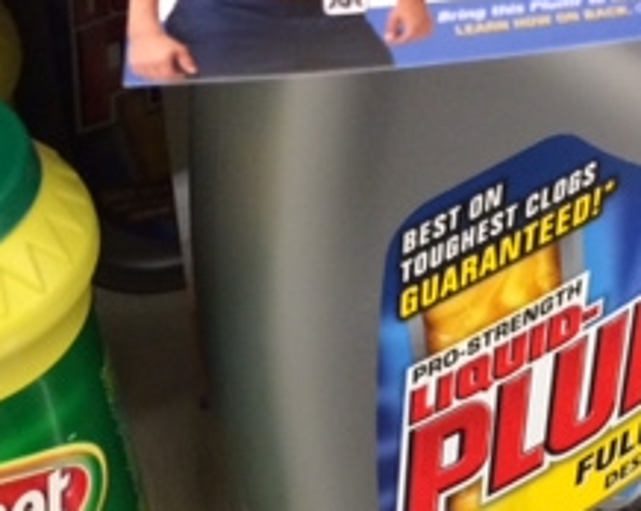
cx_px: 491
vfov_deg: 17.7
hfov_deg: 22.0
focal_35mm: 86
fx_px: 1630
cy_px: 385
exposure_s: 1/30
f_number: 2.2
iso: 200
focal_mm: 4.12
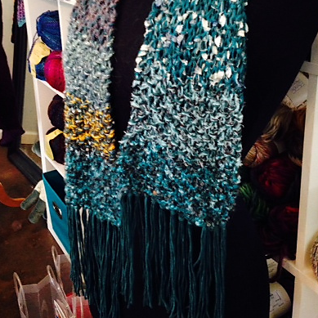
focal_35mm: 48
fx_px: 499
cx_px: 155
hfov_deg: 35.4
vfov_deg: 34.7
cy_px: 87
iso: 400
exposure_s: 1/20
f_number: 2.4
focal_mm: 4.12
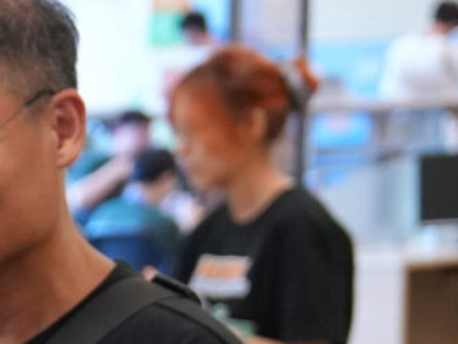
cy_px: 898
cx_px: -930
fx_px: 4010
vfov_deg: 4.8
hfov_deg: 6.0
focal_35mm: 303
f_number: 2.8
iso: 1250
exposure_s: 1/160
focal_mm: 41
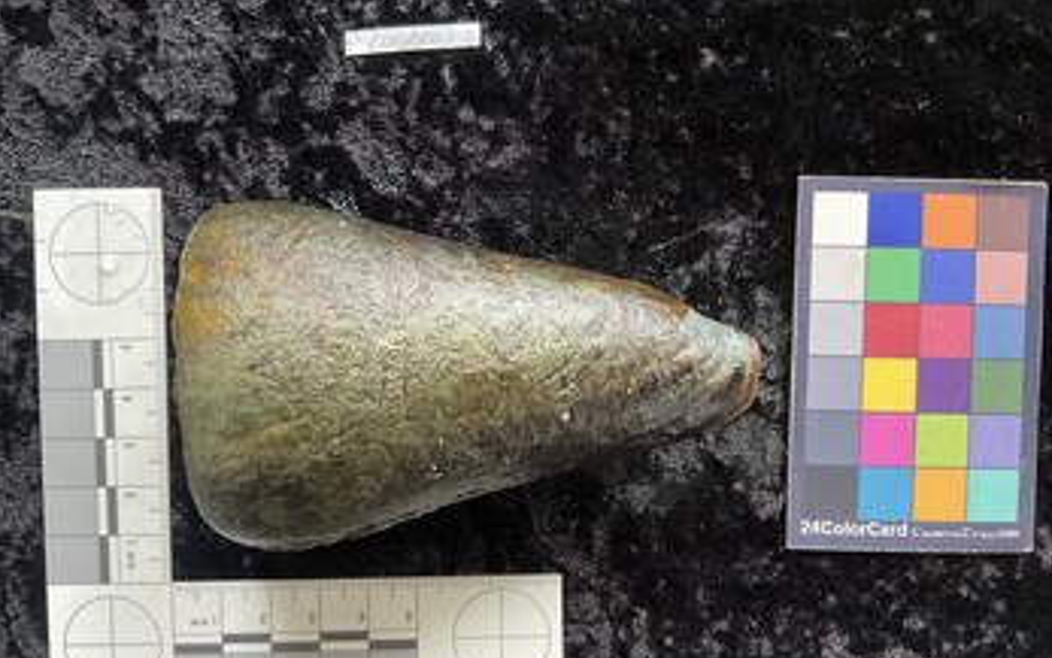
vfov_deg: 40.5
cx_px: 528
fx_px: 889
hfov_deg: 61.2
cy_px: 368
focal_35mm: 31
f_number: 1.8
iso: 250
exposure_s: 1/40
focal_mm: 3
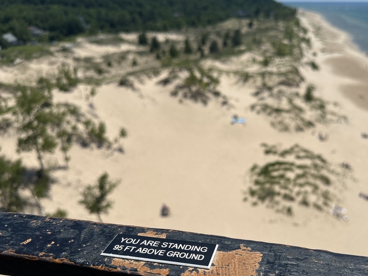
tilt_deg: -24.2
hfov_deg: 54.6
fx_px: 351
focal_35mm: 33
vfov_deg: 42.7
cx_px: 235
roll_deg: -0.3
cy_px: 167
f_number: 1.78
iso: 80
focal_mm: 6.86
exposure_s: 1/9709
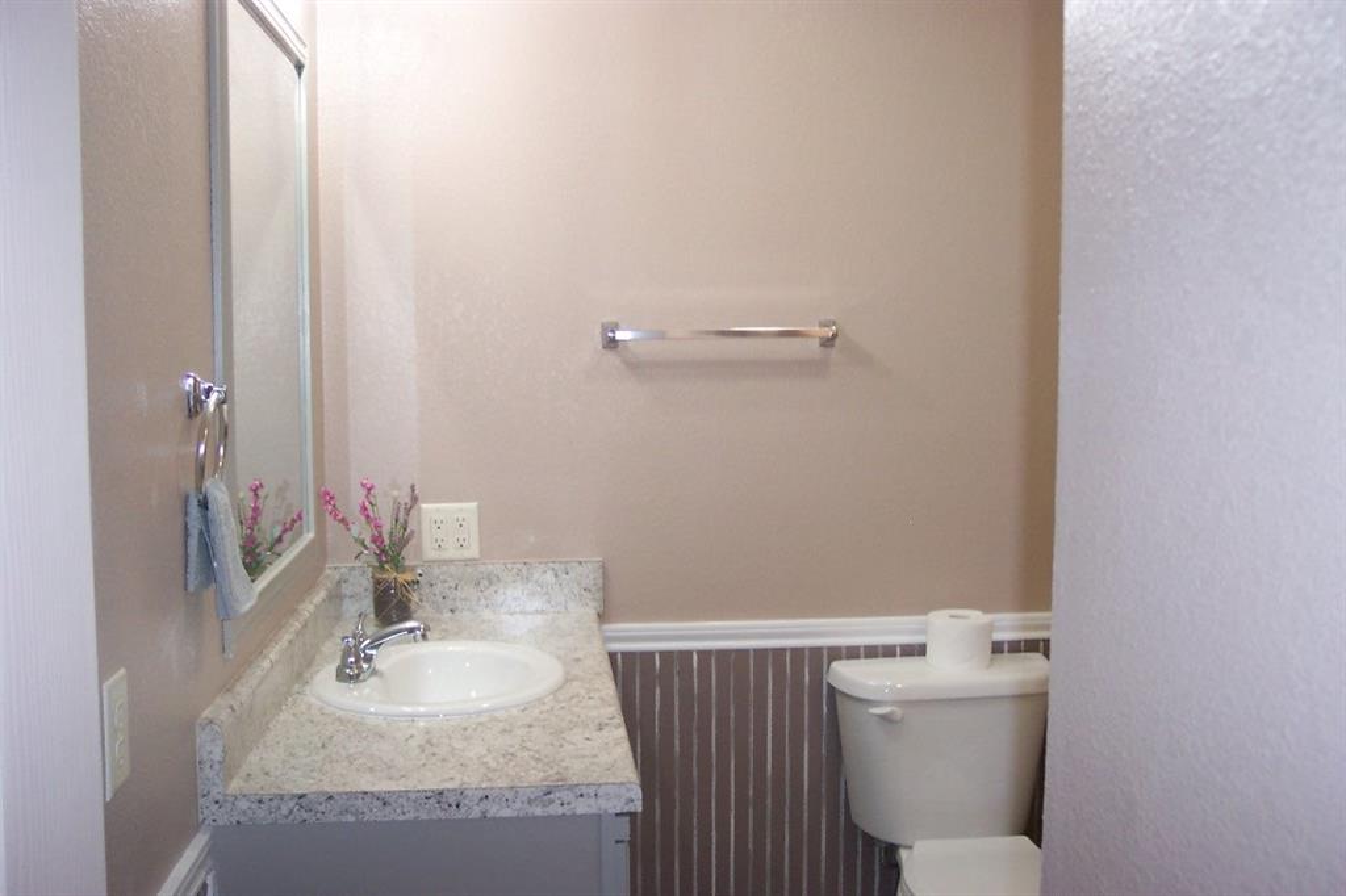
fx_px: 1420
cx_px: 673
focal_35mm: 38
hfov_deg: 50.7
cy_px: 448
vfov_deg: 35.0
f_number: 2.8
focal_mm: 8
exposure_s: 1/30
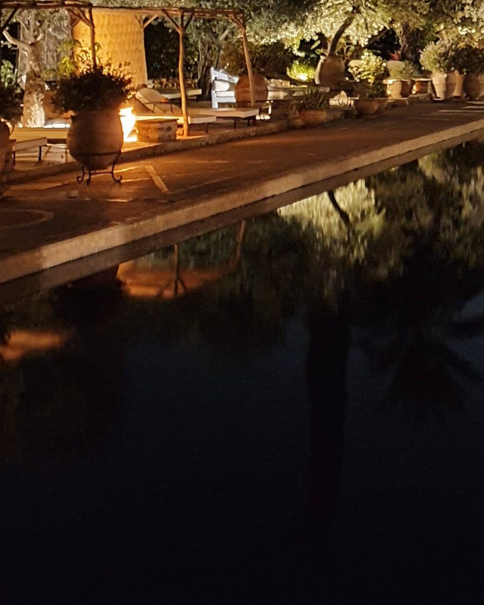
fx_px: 1092
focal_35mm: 61
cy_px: -12
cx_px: 543
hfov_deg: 23.3
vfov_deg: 28.8
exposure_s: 1/4
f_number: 1.5
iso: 1250
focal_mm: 4.32
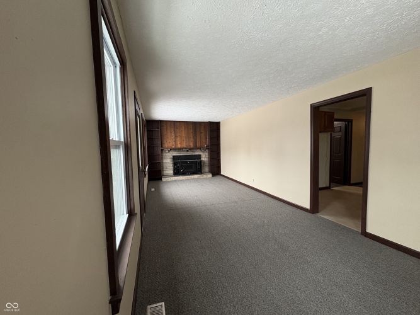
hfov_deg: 102.1
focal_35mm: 14
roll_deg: +1.6
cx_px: 210
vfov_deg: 85.7
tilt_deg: -5.3
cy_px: 158
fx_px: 170
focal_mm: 2.22
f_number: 2.2
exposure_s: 1/77
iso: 200
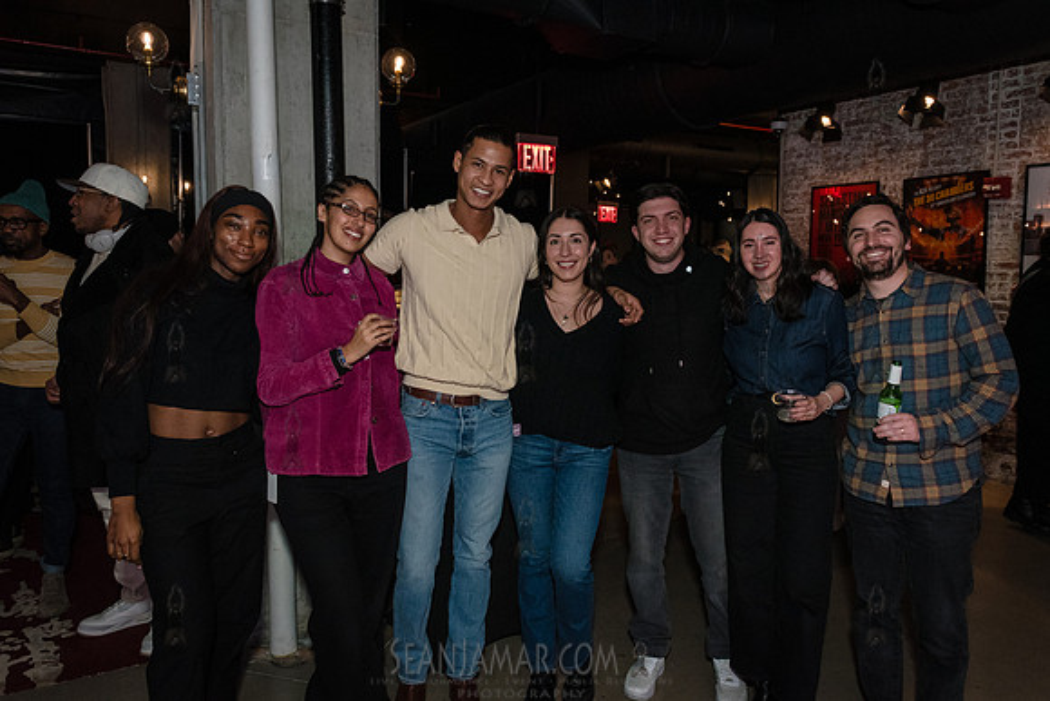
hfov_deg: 68.4
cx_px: 524
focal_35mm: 26
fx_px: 772
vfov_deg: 48.8
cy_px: 327
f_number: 4.5
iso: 4000
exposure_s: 1/160
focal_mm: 24
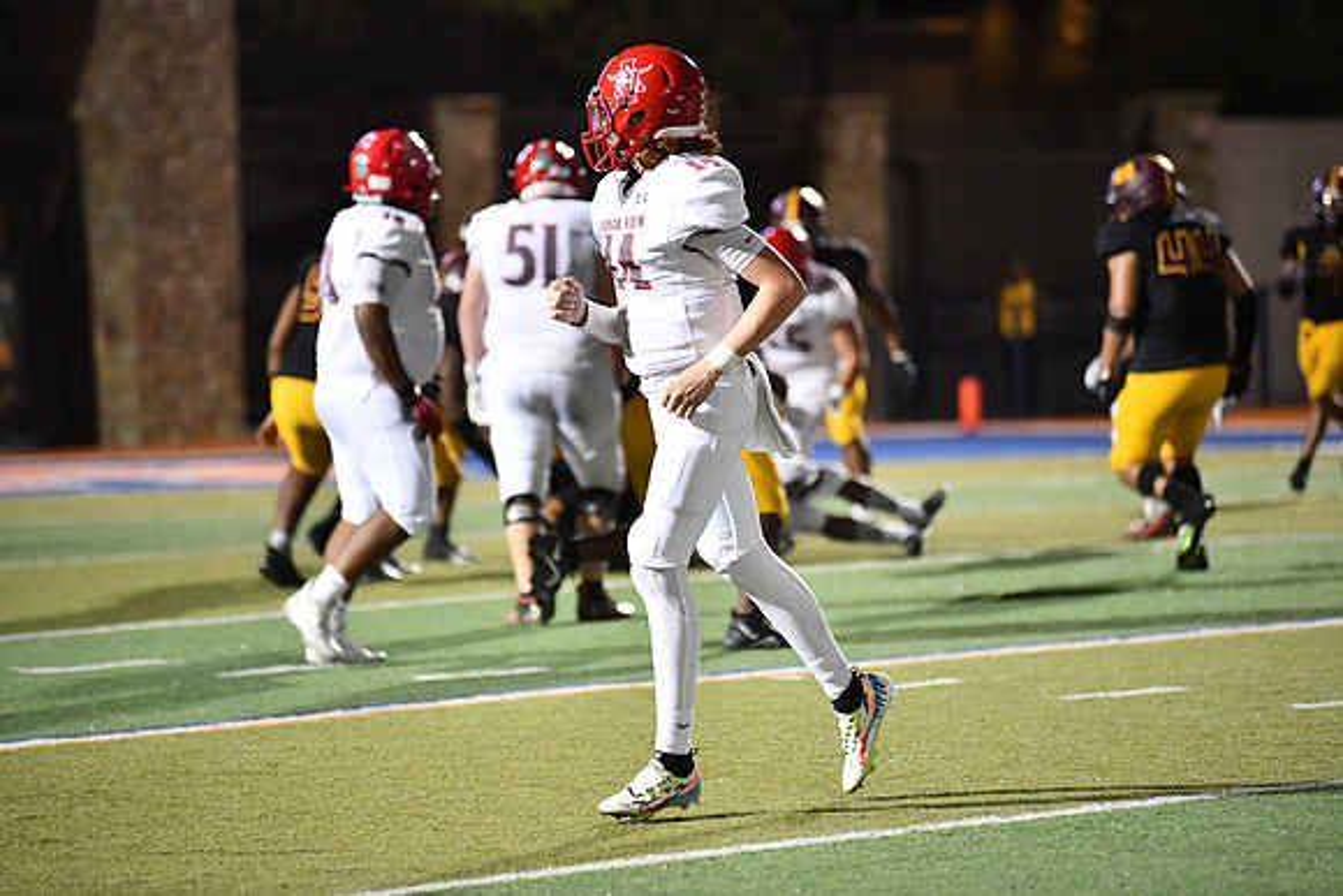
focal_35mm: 200
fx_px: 7463
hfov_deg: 10.3
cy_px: 448
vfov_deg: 6.9
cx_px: 672
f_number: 2.8
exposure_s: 1/1250
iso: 8000
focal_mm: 200
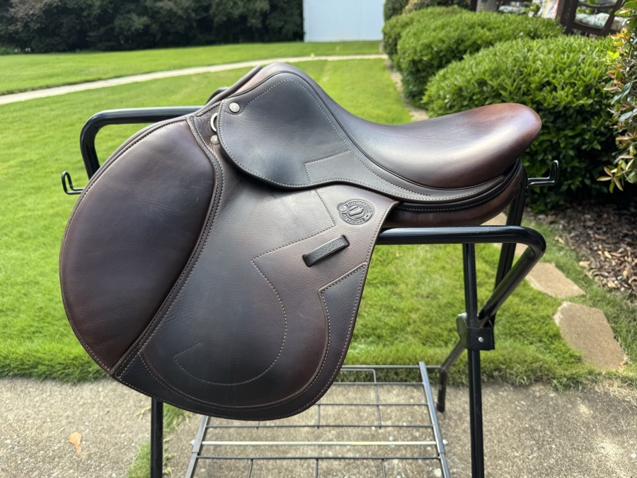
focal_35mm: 24
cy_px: 239
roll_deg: +0.4
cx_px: 318
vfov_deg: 56.8
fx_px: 442
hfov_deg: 71.6
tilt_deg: -28.0
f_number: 1.78
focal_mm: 6.76
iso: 80
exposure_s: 1/645
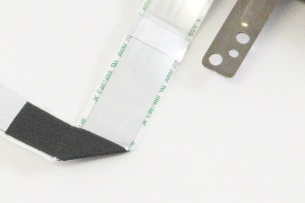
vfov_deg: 6.8
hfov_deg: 10.2
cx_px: 139
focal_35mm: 201
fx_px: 1701
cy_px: 148
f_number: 5.6
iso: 6400
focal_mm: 28
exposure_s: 1/320
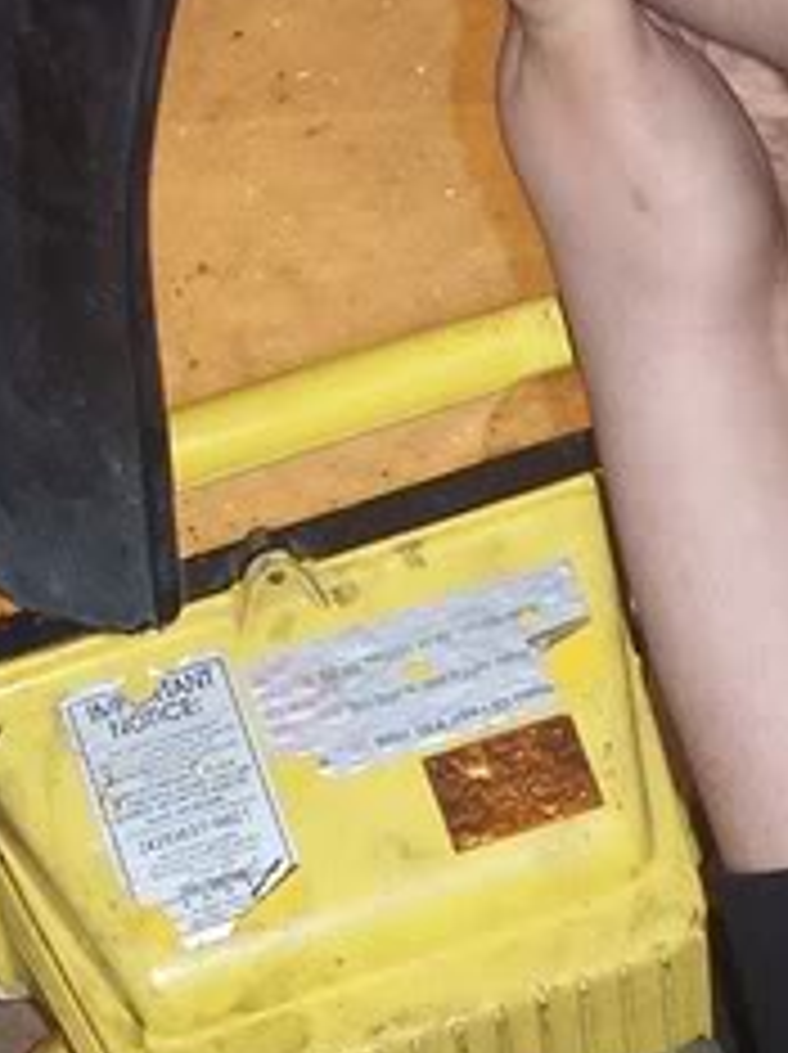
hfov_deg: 9.1
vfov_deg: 12.1
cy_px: 896
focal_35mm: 162
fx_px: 4926
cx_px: 734
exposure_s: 1/60
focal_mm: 7.8
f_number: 2.8
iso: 125
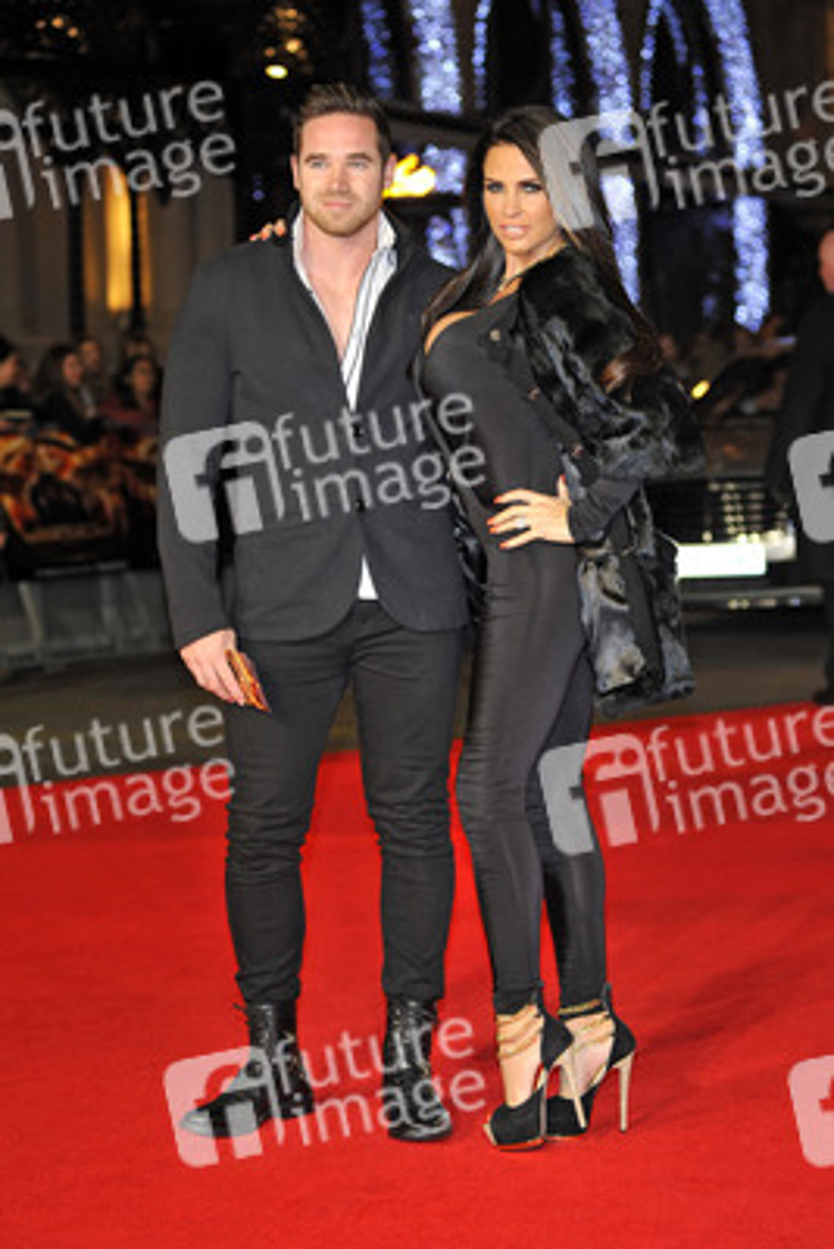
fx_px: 2777
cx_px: 417
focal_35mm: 80
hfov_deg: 17.1
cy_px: 624
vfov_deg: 25.4
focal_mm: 80
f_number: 4
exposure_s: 1/250
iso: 1000
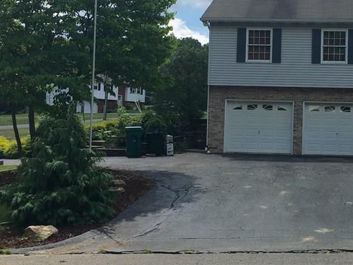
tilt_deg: +3.5
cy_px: 104
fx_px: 591
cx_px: 289
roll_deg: -1.9
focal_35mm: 58
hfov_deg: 32.2
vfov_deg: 25.2
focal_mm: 4.15
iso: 25
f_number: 2.2
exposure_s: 1/2404
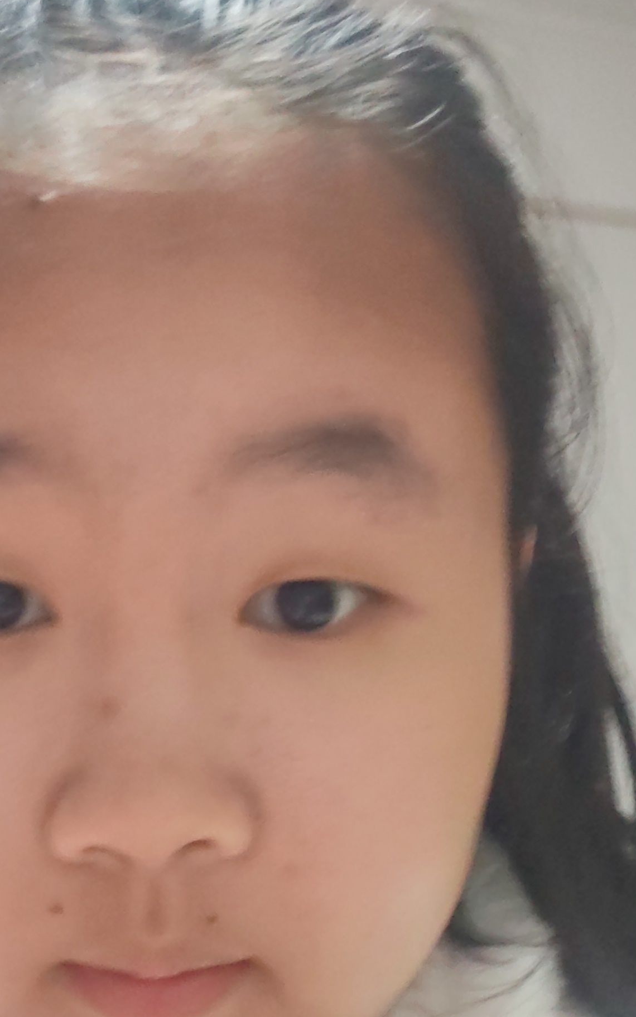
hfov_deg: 25.6
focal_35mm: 50
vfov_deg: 39.1
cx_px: 169
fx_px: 1387
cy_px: 772
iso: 800
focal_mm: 2.98
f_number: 2.1
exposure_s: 1/25
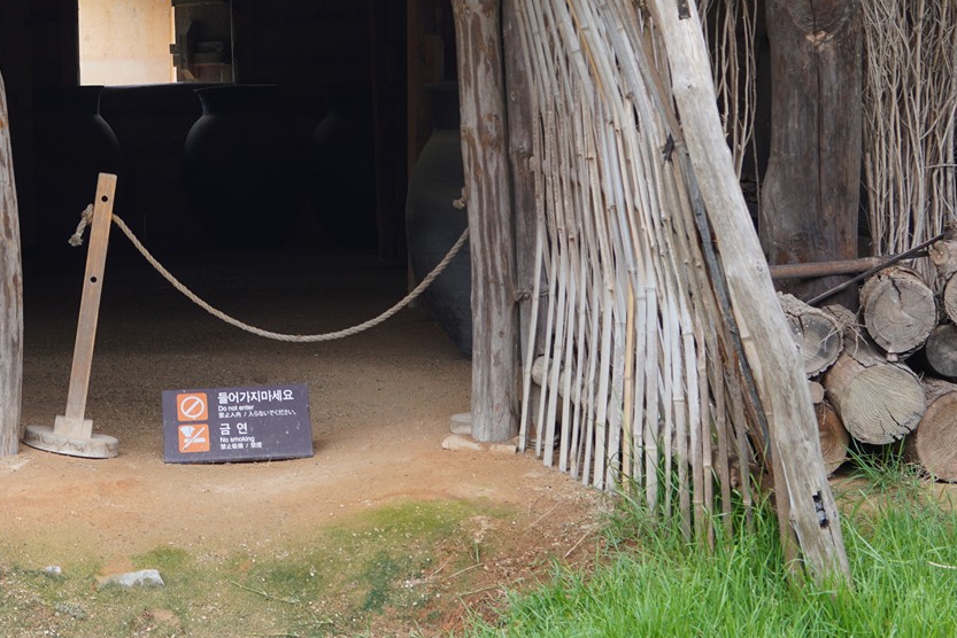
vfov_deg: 15.8
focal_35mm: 84
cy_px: -70
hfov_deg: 23.6
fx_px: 2234
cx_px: 128
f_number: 6.3
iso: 200
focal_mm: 35
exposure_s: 1/80
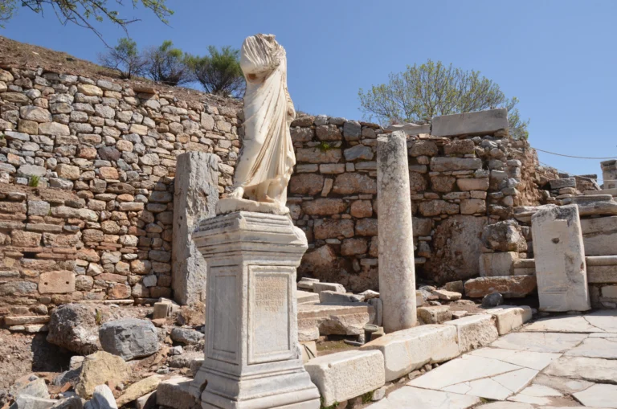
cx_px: 308
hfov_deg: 67.5
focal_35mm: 27
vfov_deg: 47.8
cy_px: 204
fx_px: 462
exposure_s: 1/500
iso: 400
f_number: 11
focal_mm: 18
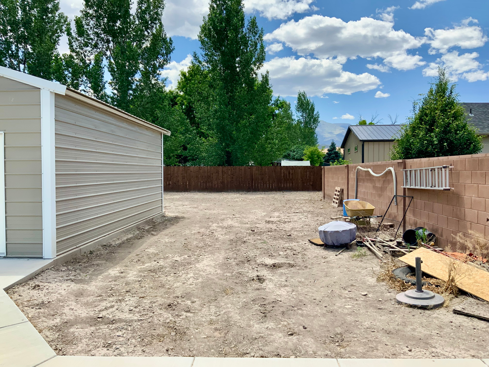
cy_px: 184
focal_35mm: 29
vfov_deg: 48.2
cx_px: 244
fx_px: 410
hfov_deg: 61.7
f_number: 1.8
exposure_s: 1/1377
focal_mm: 3
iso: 16
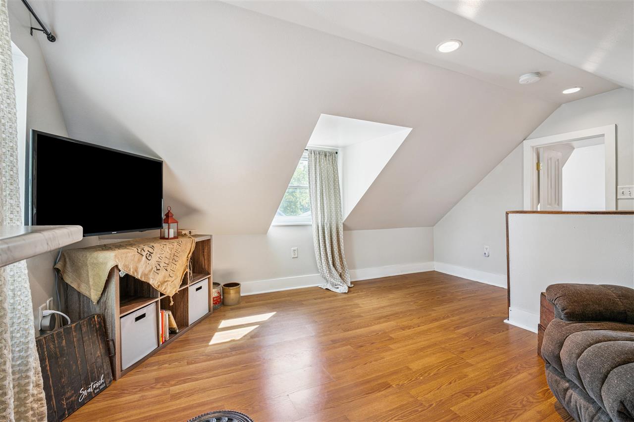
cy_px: 211
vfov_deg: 73.7
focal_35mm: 16
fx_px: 282
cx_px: 317
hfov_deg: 96.7
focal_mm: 16
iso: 400
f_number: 9
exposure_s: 1/20
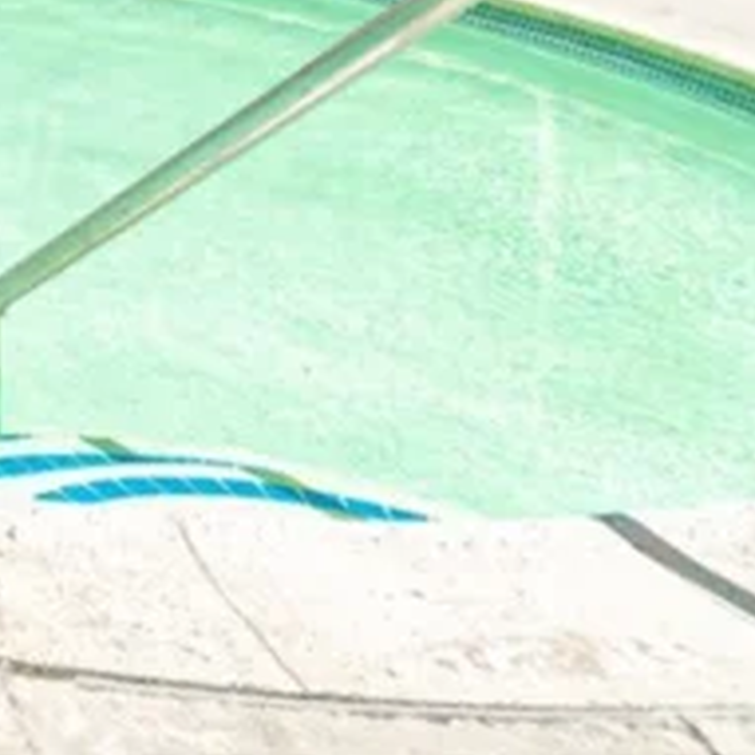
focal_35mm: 56
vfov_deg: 24.5
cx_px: -757
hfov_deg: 18.9
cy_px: -344
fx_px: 1382
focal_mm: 10
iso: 100
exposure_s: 1/320
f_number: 7.1
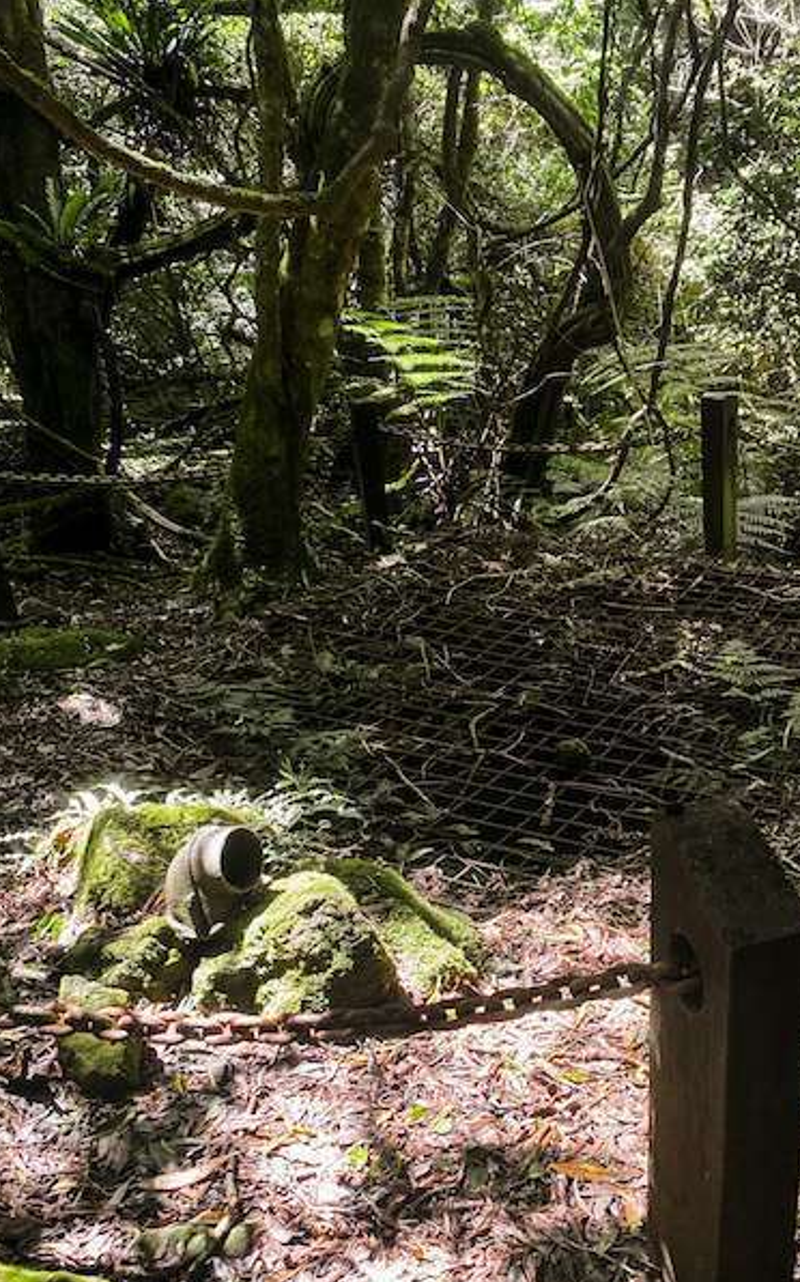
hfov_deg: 33.9
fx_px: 1292
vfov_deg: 52.7
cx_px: 566
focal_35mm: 37
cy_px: 686
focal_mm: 4.25
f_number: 1.8
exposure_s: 1/100
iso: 125
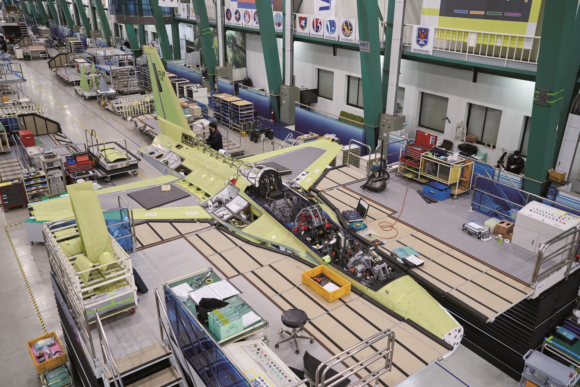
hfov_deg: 61.9
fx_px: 483
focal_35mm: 30
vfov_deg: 43.6
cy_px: 194
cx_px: 290
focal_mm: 30
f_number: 5.6
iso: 1000
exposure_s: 1/80
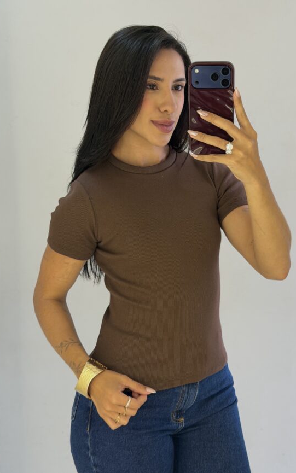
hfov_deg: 25.3
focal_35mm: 51
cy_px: 236
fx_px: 658
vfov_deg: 39.6
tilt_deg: -11.3
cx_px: 170
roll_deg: -0.7
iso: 125
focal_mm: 6.76
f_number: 1.78
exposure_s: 1/60
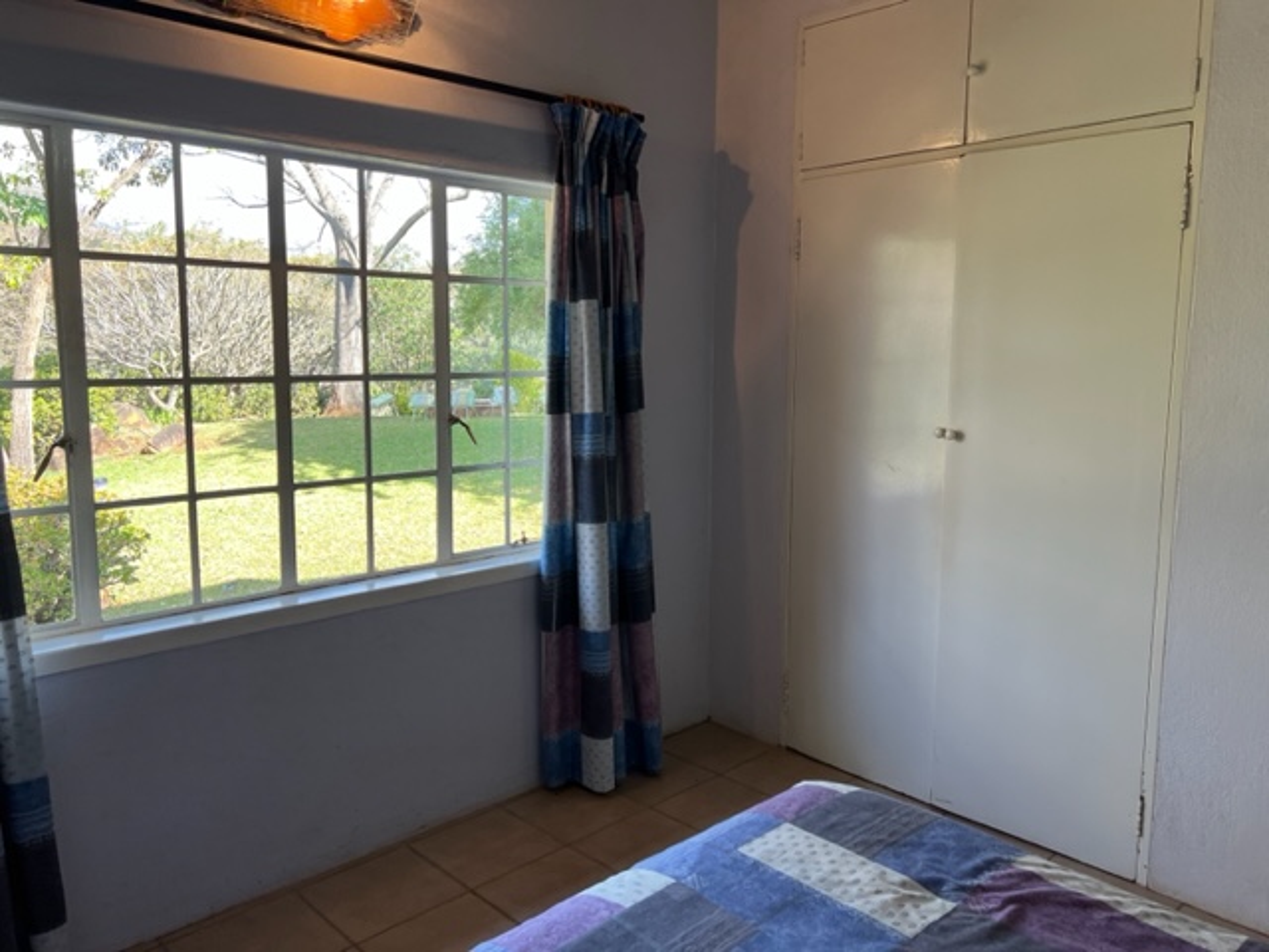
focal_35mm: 26
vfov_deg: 53.1
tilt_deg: -5.9
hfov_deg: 67.3
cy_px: 476
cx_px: 634
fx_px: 953
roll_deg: -0.2
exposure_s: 1/152
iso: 40
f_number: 1.5
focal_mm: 5.7
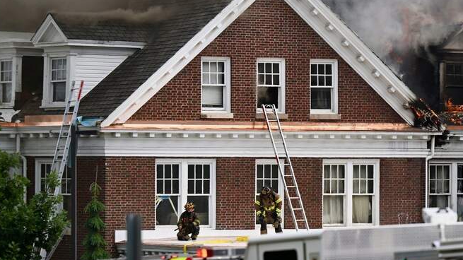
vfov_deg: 4.2
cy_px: 64
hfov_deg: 7.5
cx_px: 403
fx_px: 3535
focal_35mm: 288
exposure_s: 1/1600
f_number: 3.2
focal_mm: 150
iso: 200
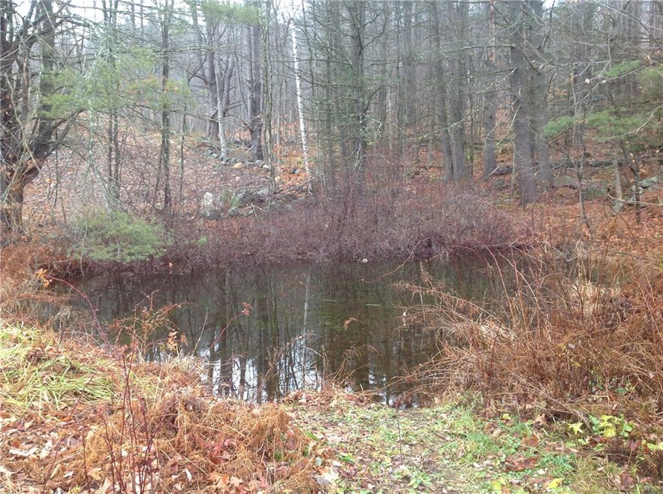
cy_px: 247
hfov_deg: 52.7
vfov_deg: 40.6
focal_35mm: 35
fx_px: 669
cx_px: 332
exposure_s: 1/40
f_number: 2.4
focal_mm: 4.28
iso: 64
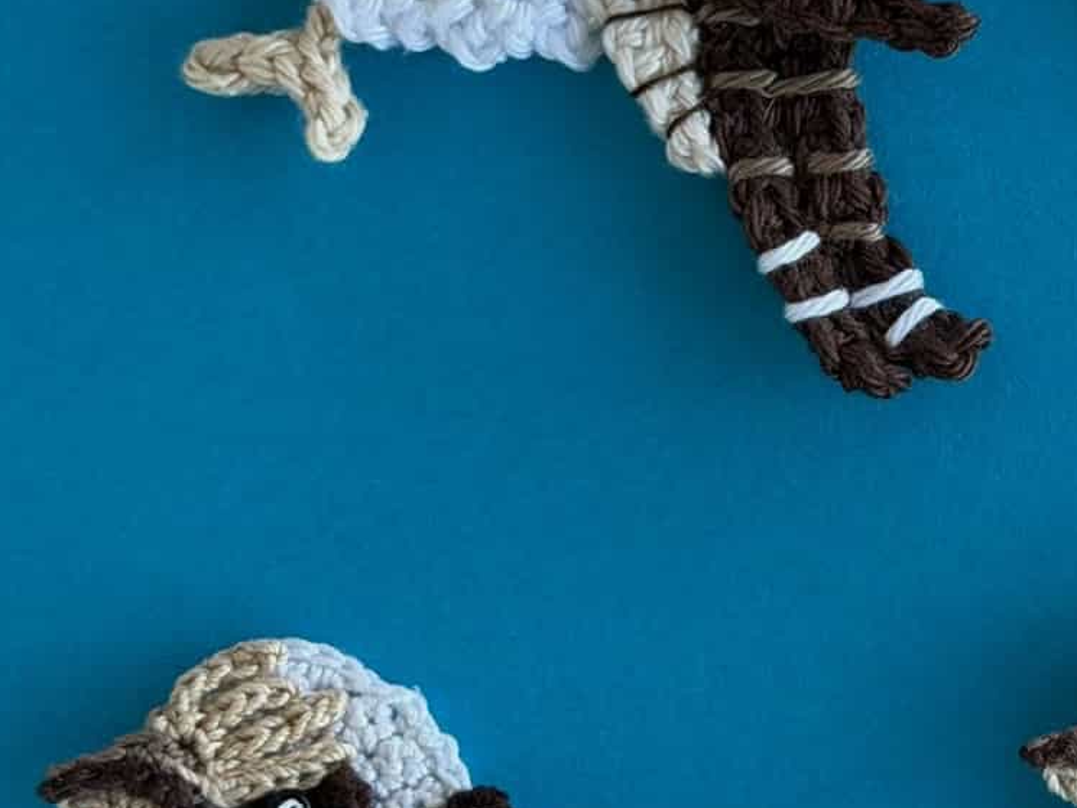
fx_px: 4108
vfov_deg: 11.2
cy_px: 295
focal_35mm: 132
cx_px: 1190
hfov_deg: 14.6
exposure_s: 1/115
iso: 100
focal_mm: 6.8
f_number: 1.8
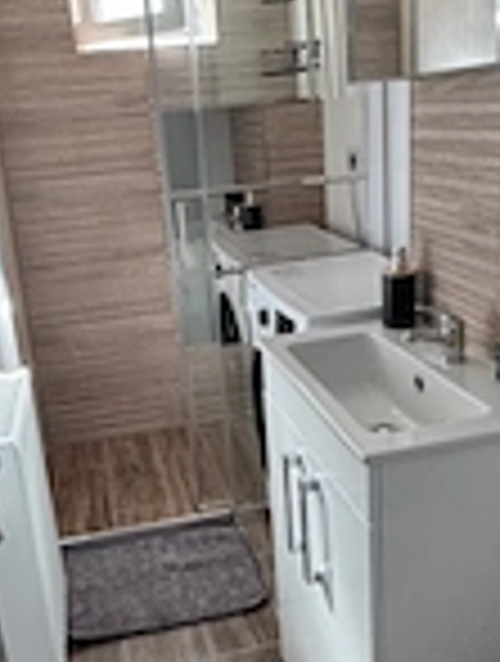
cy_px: 347
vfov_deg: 48.9
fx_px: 729
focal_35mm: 38
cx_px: 239
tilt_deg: -17.8
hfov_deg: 37.9
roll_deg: +5.2
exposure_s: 1/99
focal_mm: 2.22
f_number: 2.2
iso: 320
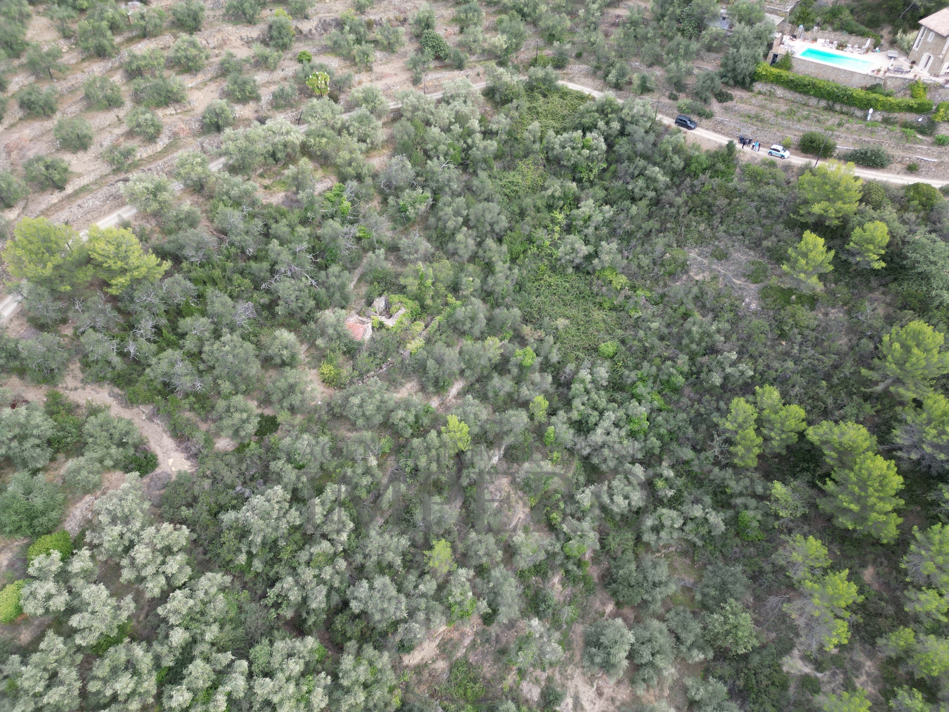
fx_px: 658
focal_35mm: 24
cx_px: 474
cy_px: 356
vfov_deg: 56.8
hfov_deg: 71.6
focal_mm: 6.72
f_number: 1.7
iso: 100
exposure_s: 1/350
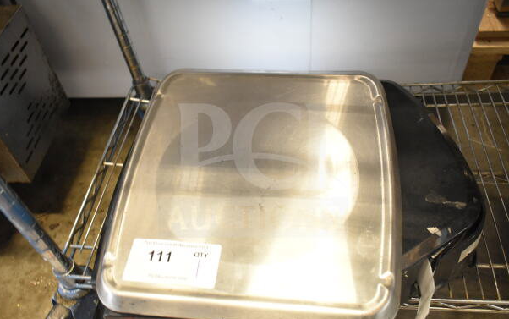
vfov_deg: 38.9
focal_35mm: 33
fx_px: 451
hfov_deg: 58.8
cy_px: 170
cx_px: 253
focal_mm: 21
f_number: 3.8
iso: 2500
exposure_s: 1/30
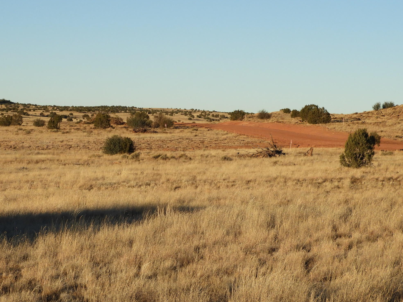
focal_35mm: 122
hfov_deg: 16.1
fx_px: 1420
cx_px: 176
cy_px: 164
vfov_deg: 12.1
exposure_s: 1/500
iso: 100
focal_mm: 14.3
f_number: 4.5
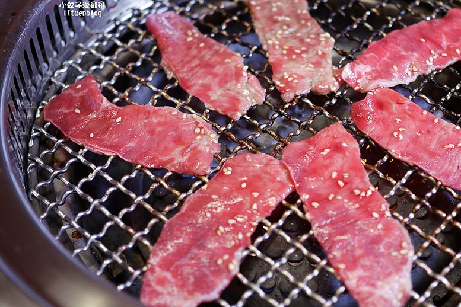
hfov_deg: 30.0
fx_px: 858
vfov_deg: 20.3
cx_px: 283
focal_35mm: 67
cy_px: 115
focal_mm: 25
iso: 320
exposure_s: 1/60
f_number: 1.8
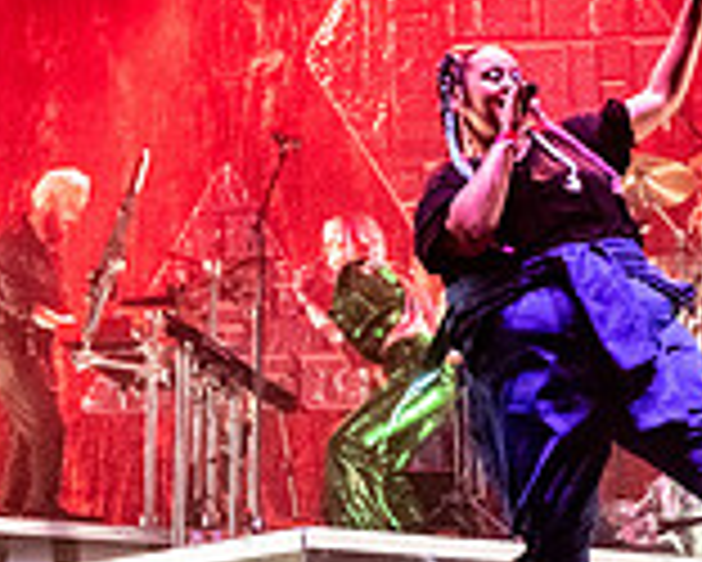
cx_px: 302
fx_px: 2349
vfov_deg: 13.4
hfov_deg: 17.0
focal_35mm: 113
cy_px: -16
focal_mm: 31
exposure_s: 1/500
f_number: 4.5
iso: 8000
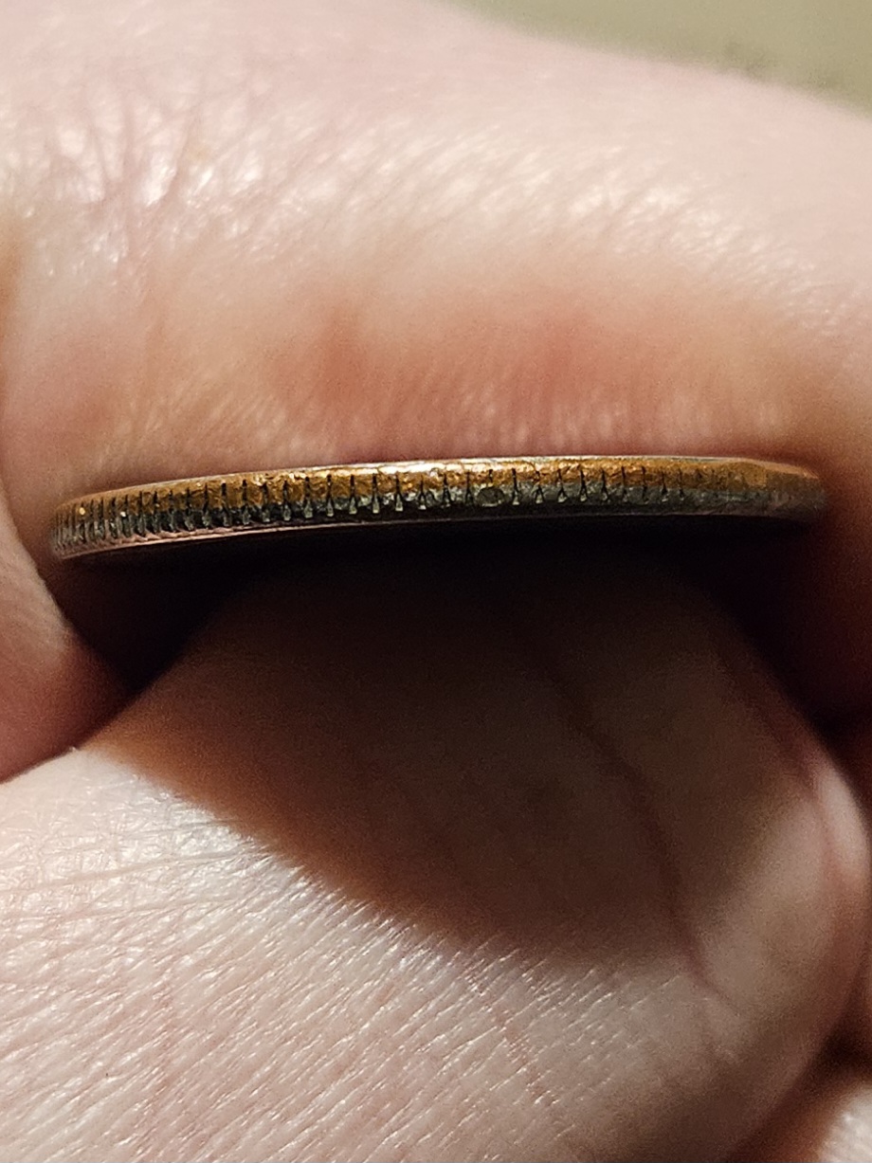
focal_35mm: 23
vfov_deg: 73.9
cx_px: 436
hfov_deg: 58.9
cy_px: 582
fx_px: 773
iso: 800
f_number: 1.8
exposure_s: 1/100
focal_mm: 5.4
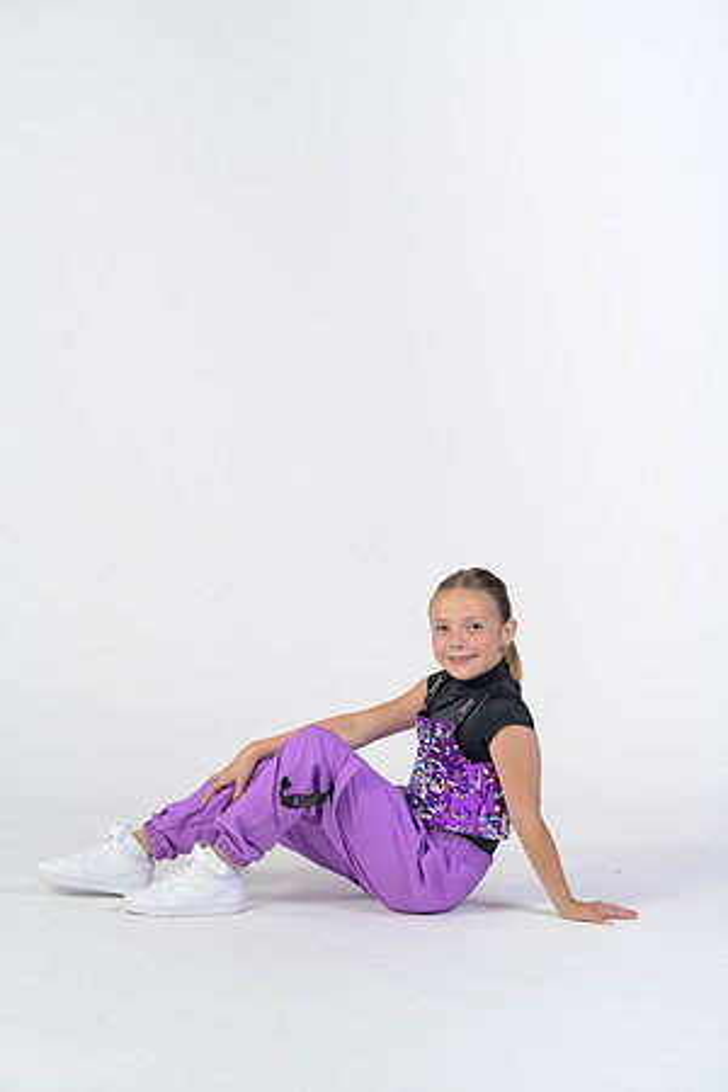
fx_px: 3336
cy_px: 546
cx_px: 364
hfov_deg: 12.5
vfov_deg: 18.6
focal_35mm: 110
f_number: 6.3
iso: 400
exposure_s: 1/160
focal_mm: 110
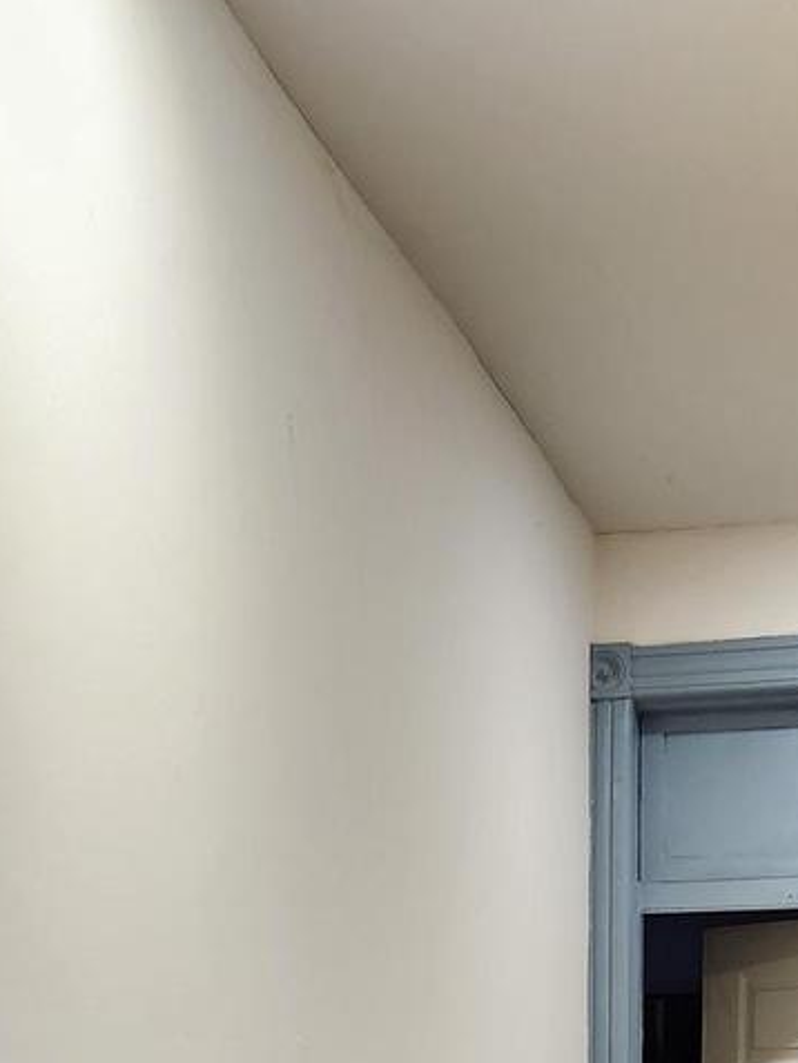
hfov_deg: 19.9
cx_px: 475
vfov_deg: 22.9
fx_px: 2274
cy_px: 1442
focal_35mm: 74
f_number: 1.8
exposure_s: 1/120
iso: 250
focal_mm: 5.4
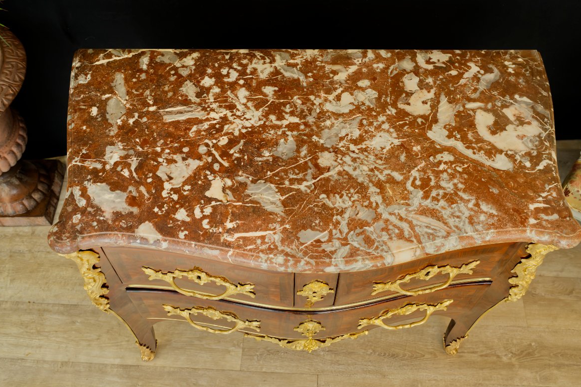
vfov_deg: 40.0
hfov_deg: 57.2
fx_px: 533
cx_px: 295
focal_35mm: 33
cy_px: 189
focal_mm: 32
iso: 1600
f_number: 7.1
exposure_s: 1/8
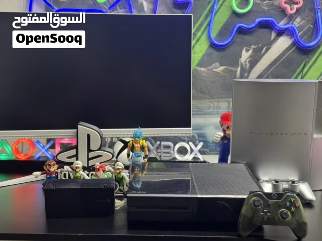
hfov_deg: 39.7
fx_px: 446
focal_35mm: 48
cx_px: 161
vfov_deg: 30.3
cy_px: 120
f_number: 1.78
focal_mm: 6.76
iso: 80
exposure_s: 1/50
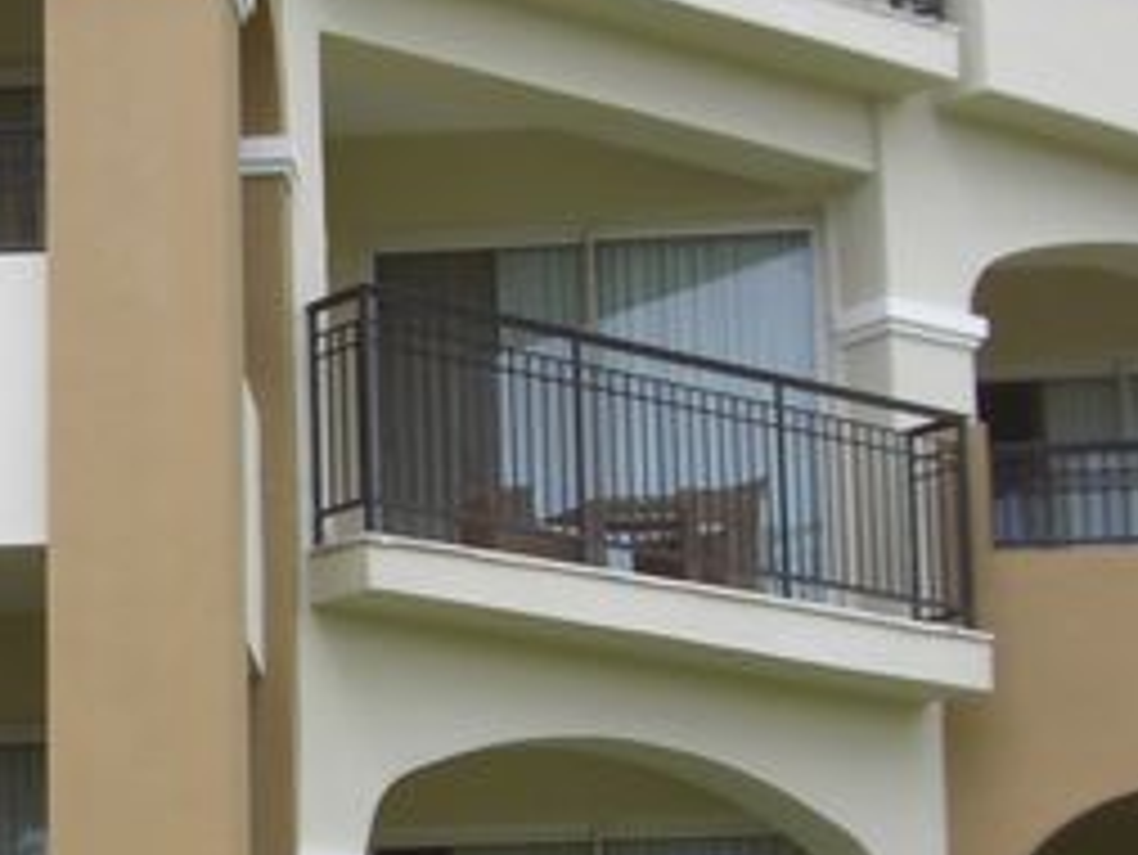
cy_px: 608
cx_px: -193
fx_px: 5065
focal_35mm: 154
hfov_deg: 12.5
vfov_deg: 9.6
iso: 64
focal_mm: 6.2
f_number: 2.7
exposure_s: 1/320
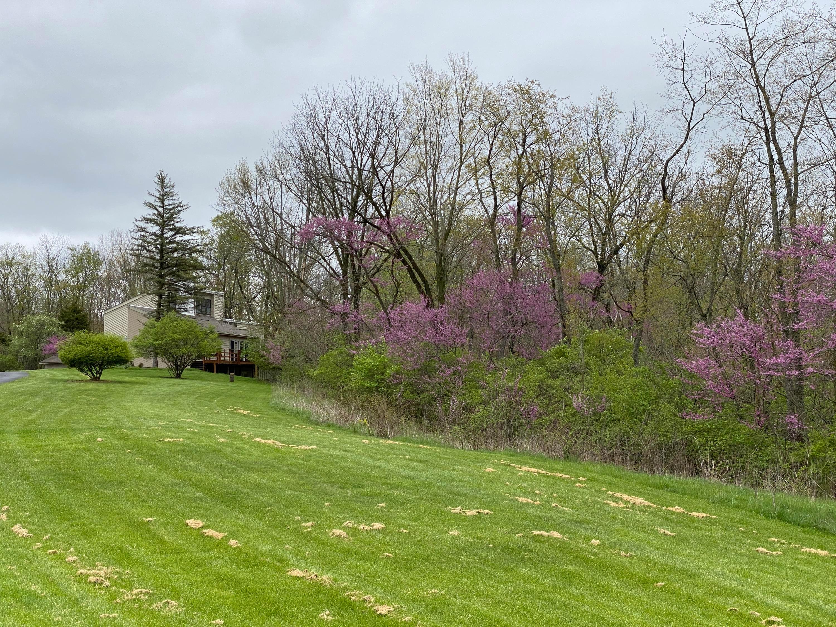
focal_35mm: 52
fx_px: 1256
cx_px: 418
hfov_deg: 36.8
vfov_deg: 28.0
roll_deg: +0.1
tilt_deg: +4.5
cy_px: 314
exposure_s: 1/1370
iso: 20
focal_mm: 6
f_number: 2
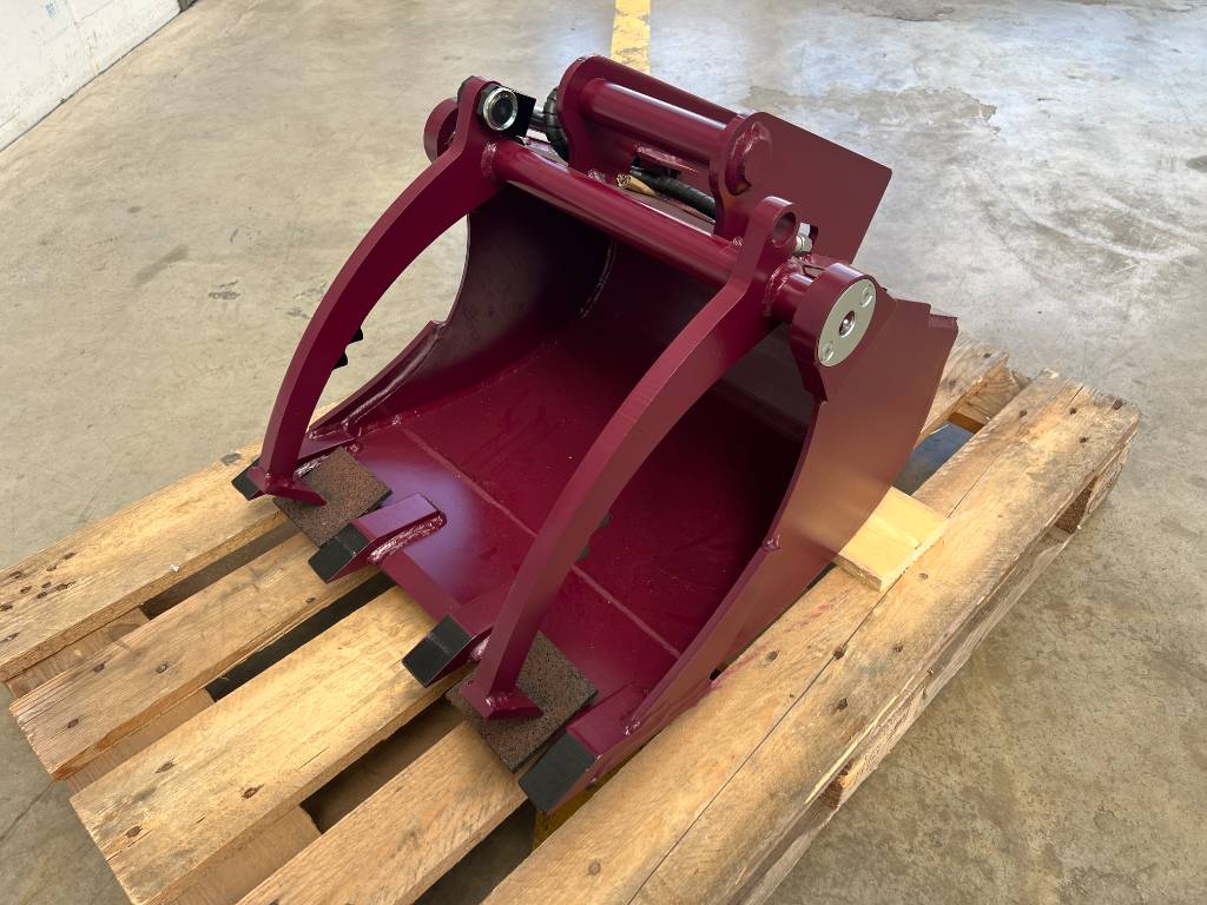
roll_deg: +1.8
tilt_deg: -41.6
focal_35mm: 26
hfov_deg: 67.3
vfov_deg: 53.1
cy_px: 452
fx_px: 907
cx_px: 604
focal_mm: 5.7
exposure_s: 1/327
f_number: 1.5
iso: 50
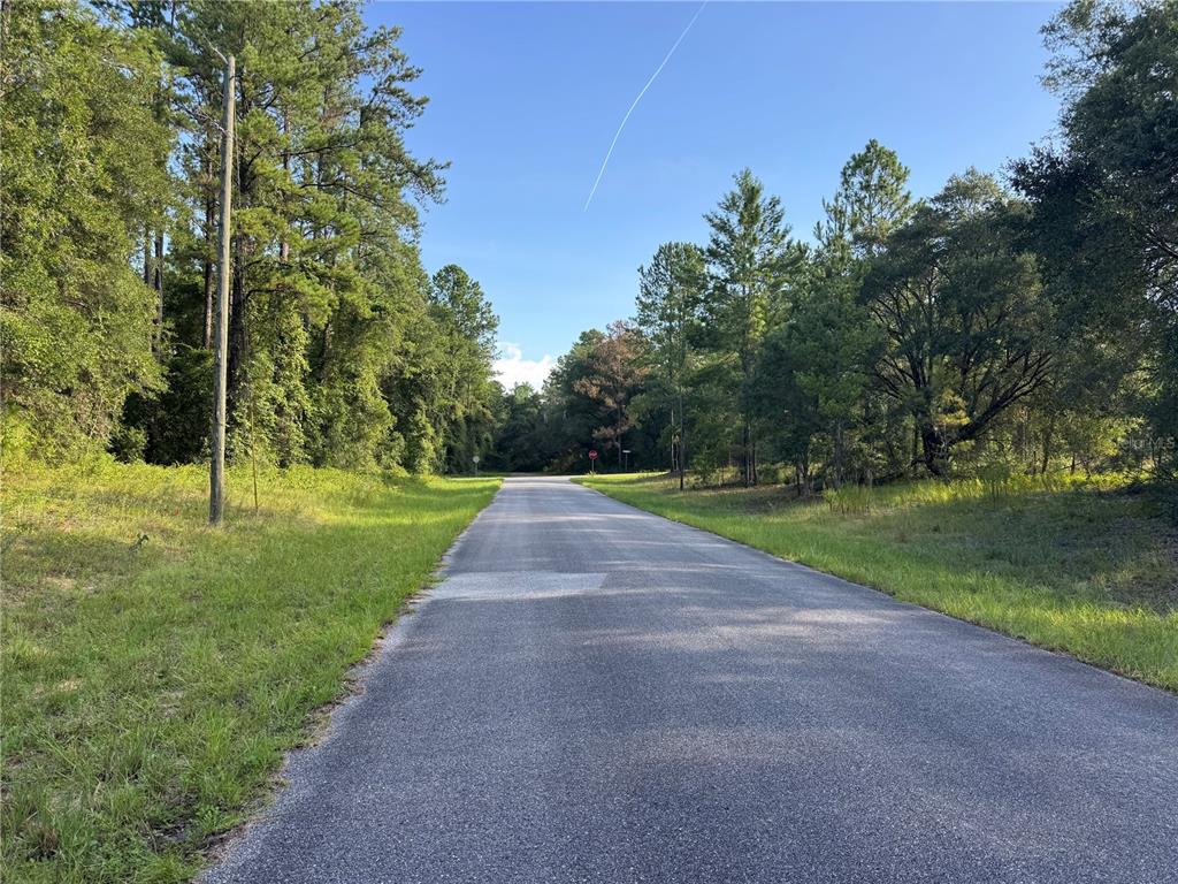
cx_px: 589
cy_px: 442
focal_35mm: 24
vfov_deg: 56.8
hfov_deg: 71.6
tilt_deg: +1.5
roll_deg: -1.8
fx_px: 817
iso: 80
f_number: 1.78
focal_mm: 6.76
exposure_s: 1/633
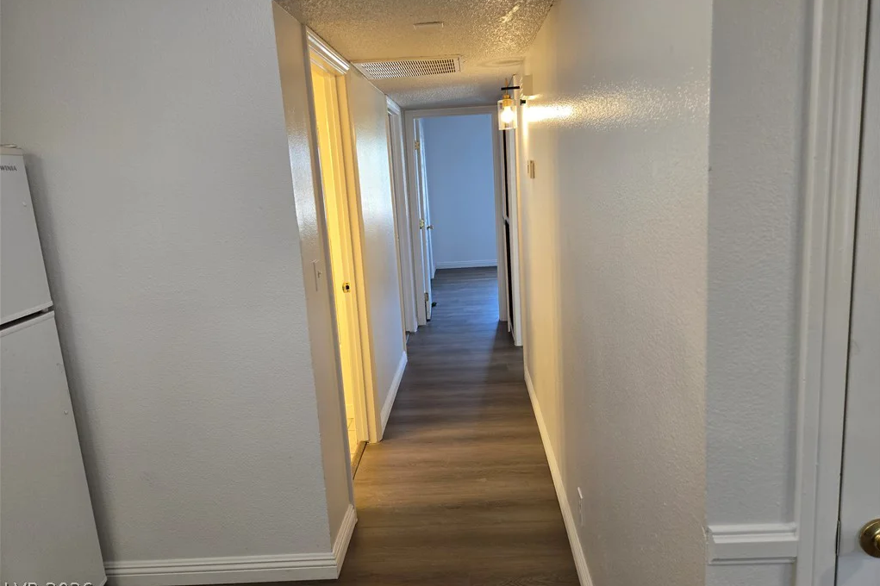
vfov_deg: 53.1
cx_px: 440
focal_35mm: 24
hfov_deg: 73.8
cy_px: 273
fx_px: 586
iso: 125
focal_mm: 5.4
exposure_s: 1/120
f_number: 1.8
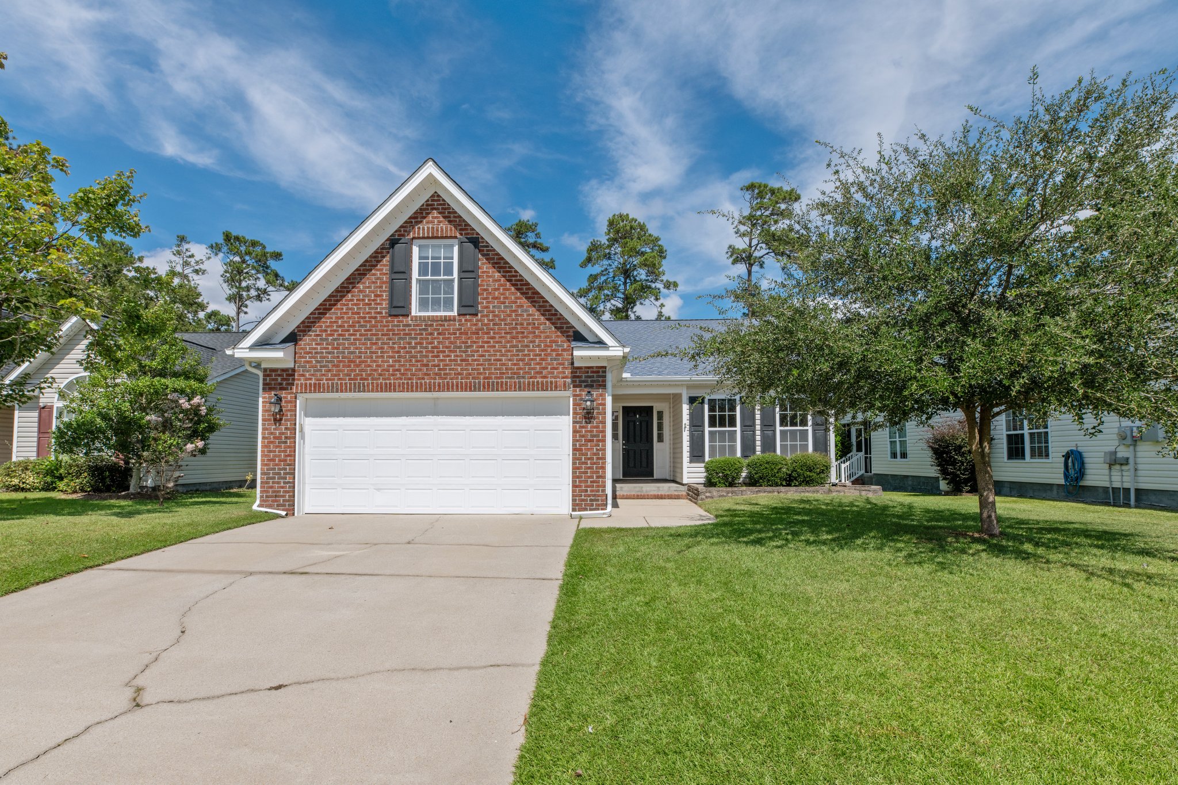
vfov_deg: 67.4
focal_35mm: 18
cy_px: 392
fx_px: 589
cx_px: 589
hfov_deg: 90.0
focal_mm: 18
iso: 400
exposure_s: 1/1000
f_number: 9
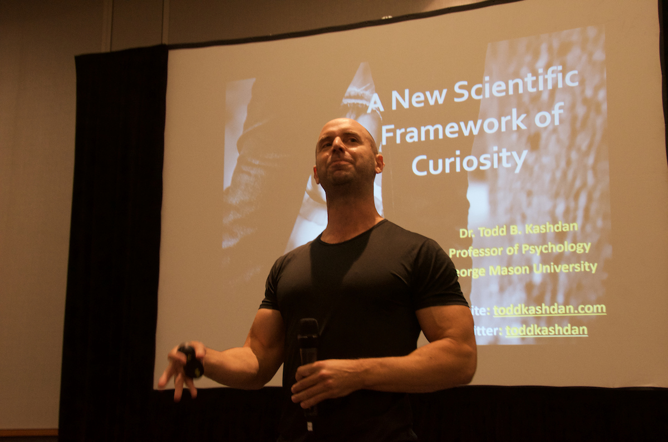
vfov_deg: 31.8
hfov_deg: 46.5
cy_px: 221
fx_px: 778
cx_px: 334
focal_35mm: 42
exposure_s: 1/40
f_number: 5.6
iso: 2200
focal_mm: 28
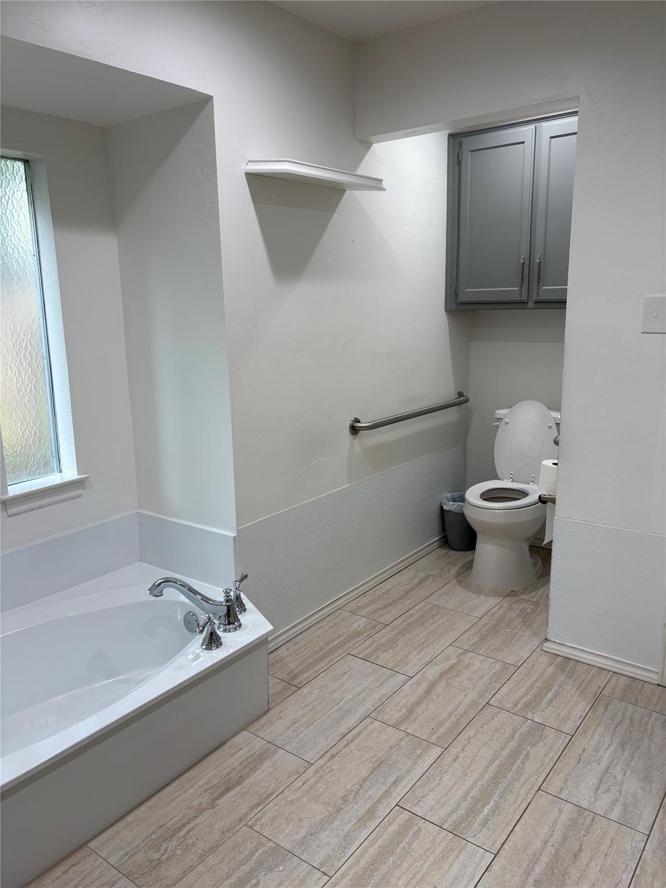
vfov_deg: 67.3
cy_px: 444
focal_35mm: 26
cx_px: 333
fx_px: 667
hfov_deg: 53.1
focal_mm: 5.96
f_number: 1.6
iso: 64
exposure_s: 1/120
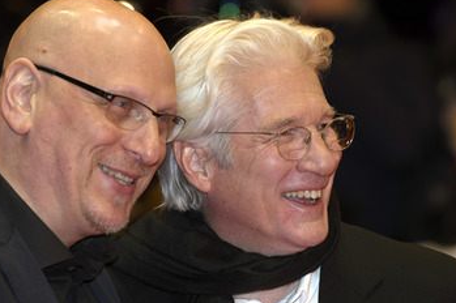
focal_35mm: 378
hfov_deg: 5.5
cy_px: 157
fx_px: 4779
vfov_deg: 3.6
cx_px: 178
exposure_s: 1/320
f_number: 3.5
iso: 400
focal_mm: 195
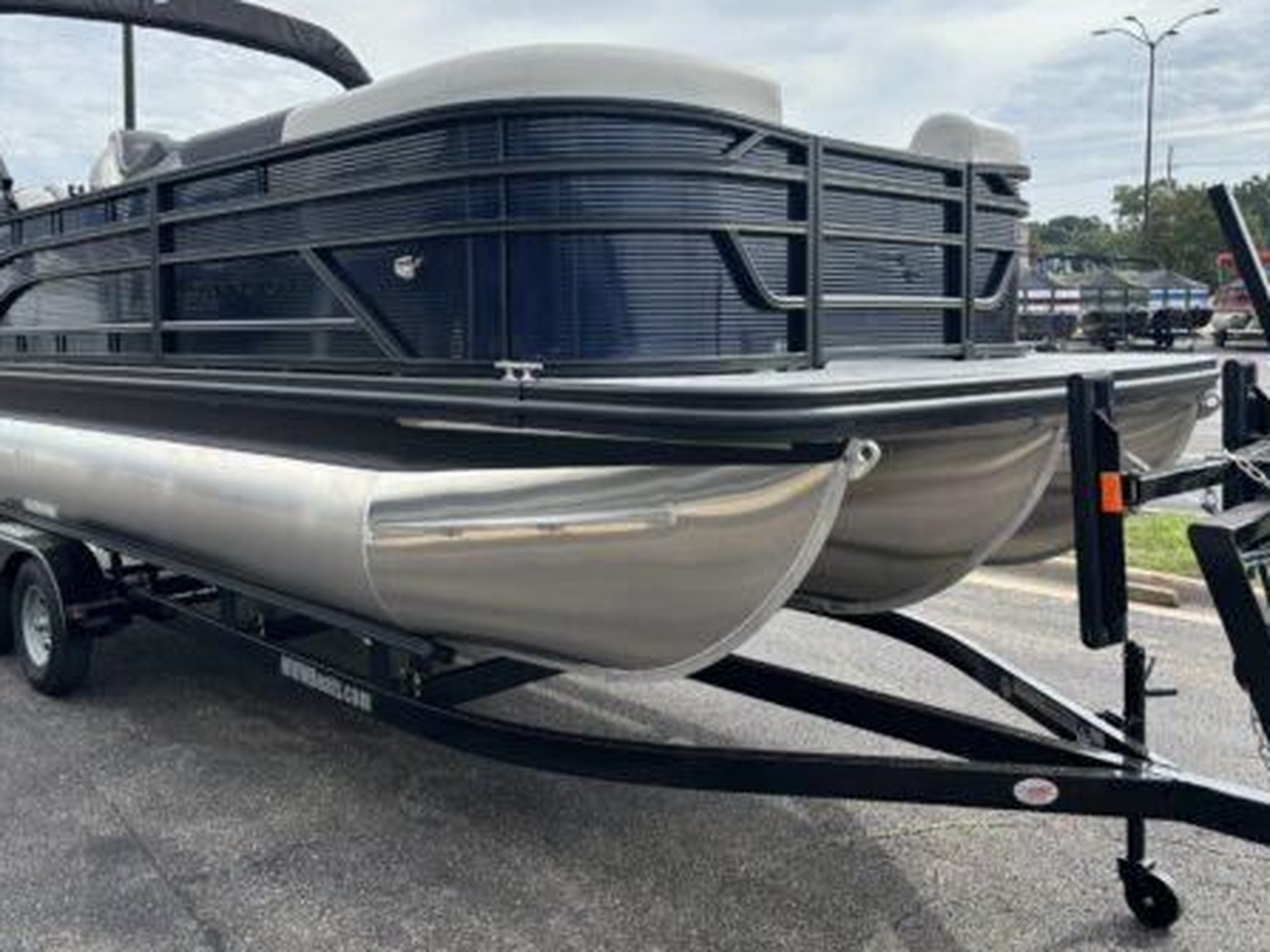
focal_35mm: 31
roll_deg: +2.1
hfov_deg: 58.0
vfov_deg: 45.3
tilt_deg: -1.8
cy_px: 404
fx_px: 1137
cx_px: 521
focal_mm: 5.96
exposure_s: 1/1263
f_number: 1.6
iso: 50
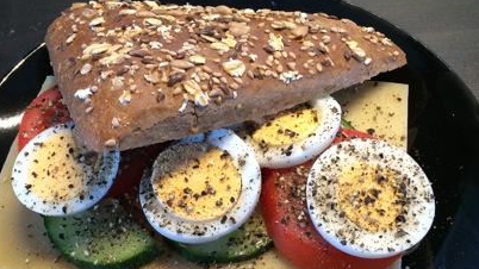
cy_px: 242
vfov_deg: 22.5
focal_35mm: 52
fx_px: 660
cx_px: 198
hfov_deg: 39.7
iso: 160
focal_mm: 4.12
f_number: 2.2
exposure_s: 1/33
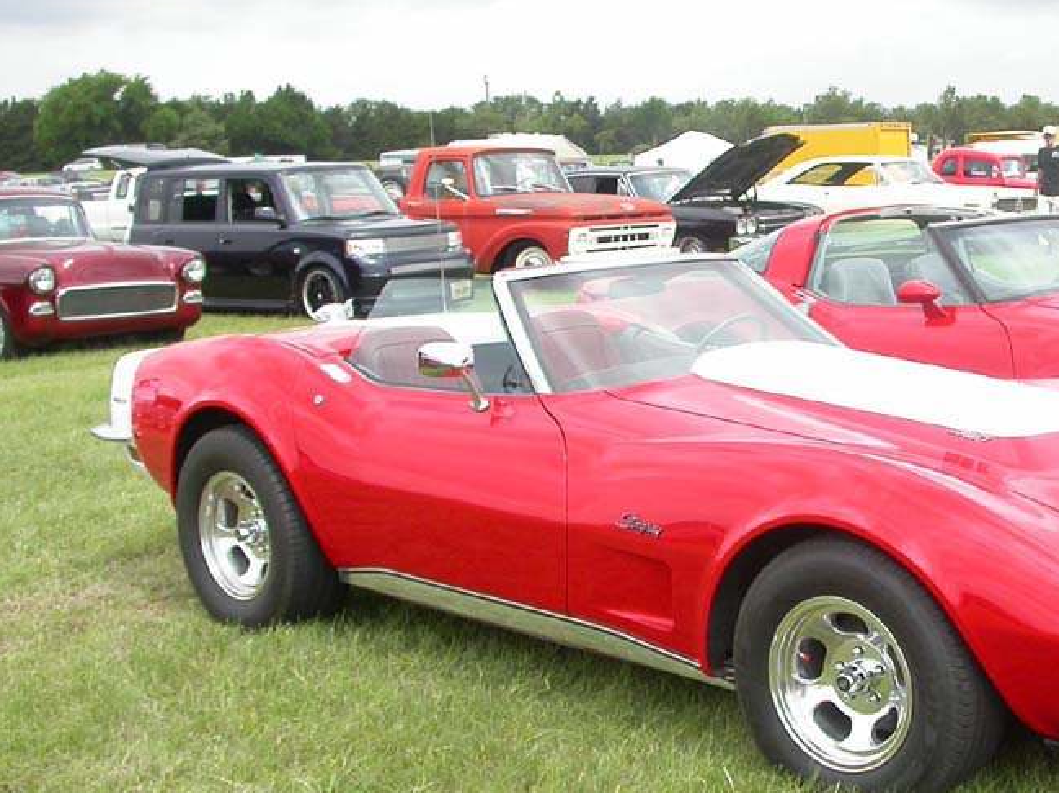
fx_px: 1835
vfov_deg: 24.3
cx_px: 777
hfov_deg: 31.7
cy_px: 506
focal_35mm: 60
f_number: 2.6
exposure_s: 1/1000
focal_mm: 7.85
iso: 100
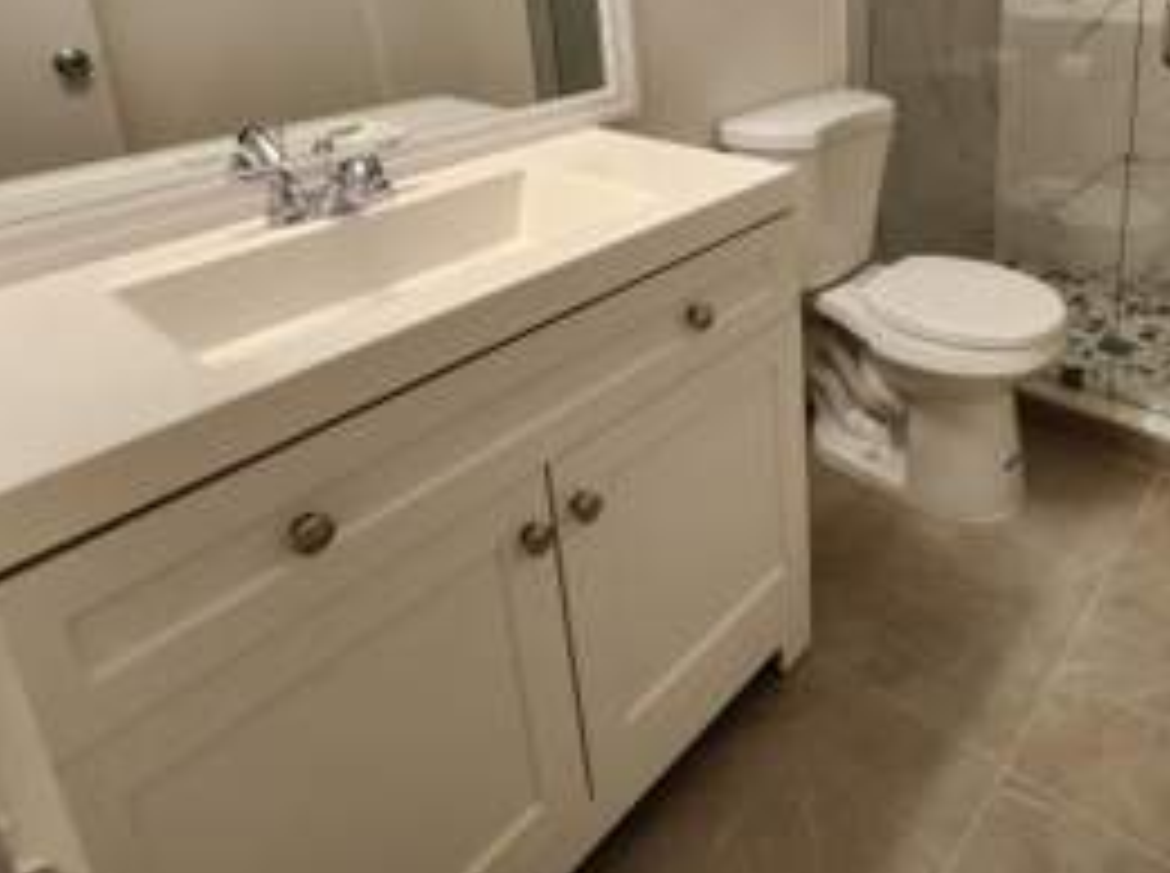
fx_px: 810
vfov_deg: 51.7
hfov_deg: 67.9
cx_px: 850
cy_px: 133
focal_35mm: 24
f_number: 2.2
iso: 125
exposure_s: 1/60
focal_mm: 1.74
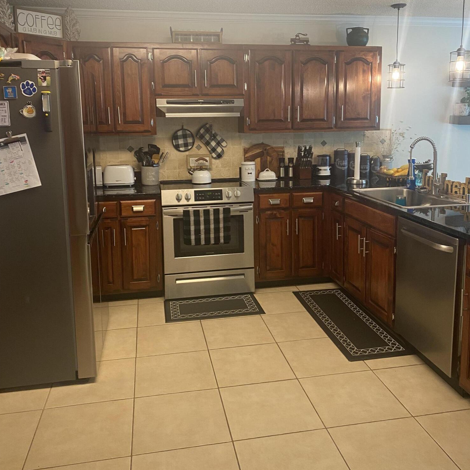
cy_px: 187
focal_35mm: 31
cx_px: 234
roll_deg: +1.1
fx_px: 476
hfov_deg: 52.5
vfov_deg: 52.2
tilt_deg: -6.0
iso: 125
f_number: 1.8
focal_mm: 4.25
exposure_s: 1/60
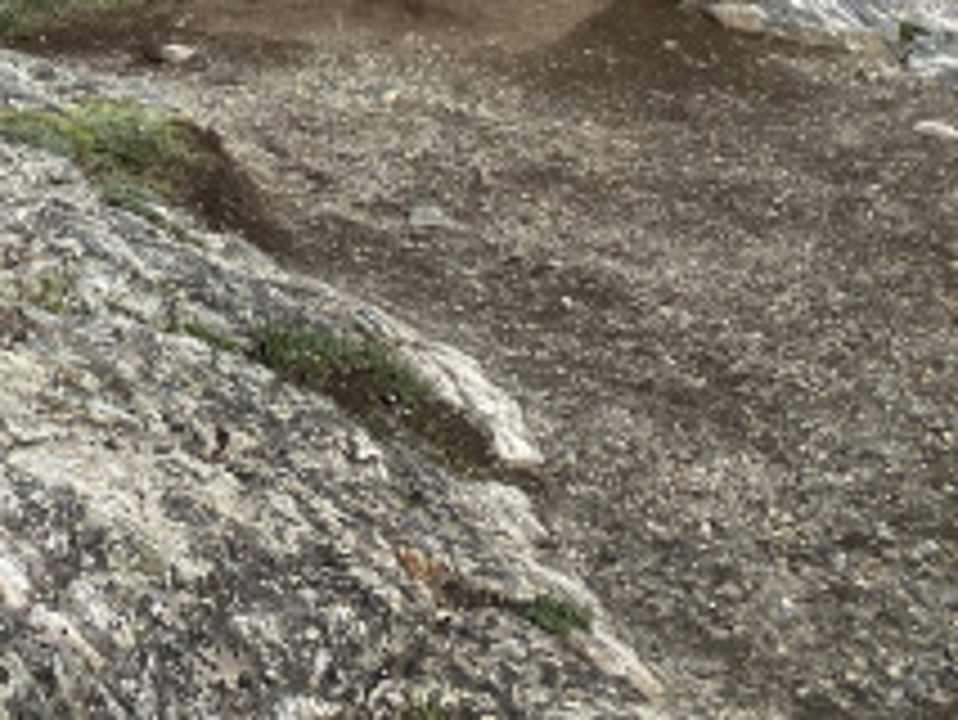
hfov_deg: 21.8
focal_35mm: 78
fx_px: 2160
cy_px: -292
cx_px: -382
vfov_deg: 17.4
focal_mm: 4.25
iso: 32
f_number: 1.8
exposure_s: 1/2513
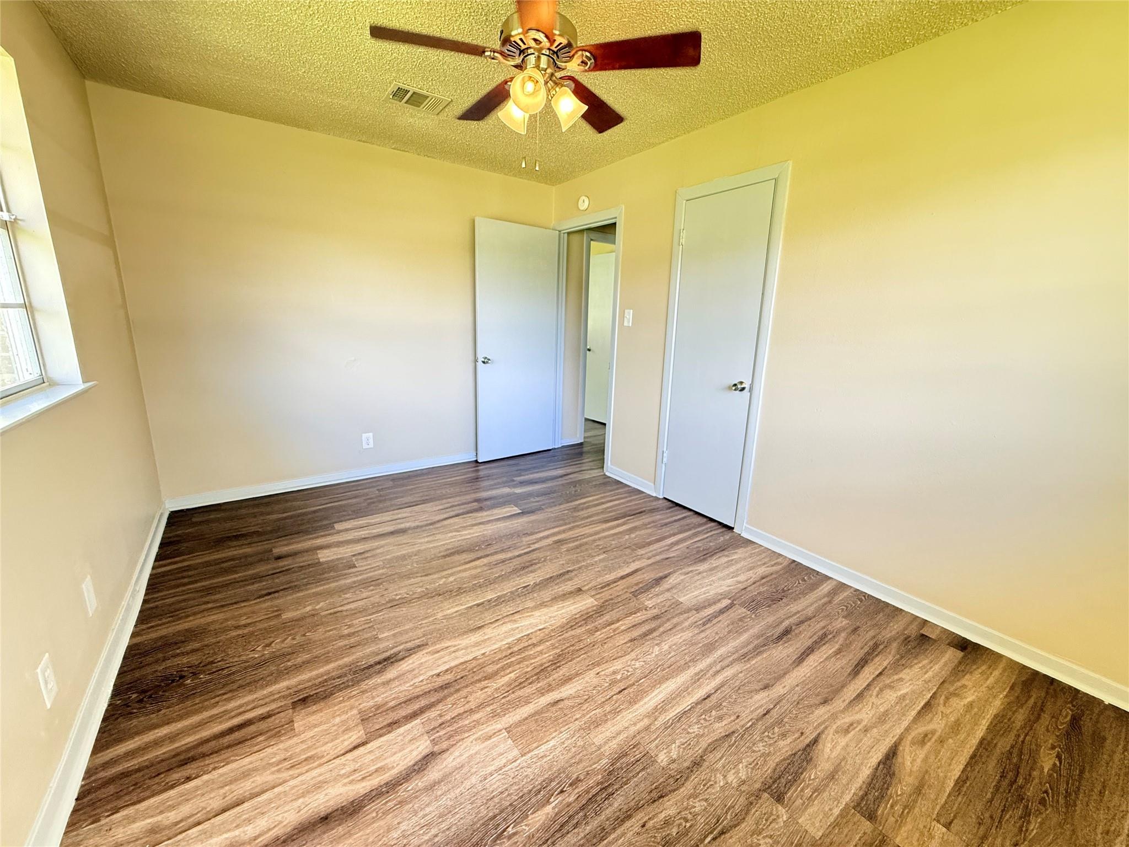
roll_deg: -1.7
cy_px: 424
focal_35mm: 14
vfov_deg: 85.7
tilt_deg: -13.0
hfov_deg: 102.1
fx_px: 457
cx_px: 564
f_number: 2.2
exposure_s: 1/60
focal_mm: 2.22
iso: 400
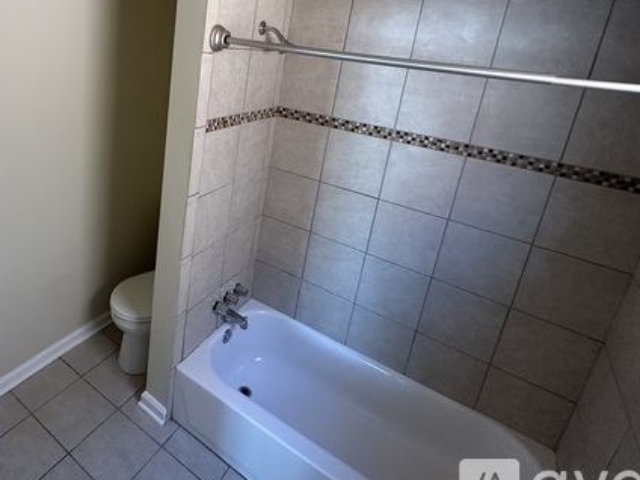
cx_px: 200
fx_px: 407
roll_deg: -5.8
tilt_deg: -15.2
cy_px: 142
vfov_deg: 59.0
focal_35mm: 22
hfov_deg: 73.4
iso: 320
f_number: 2.2
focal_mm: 2.22
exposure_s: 1/65
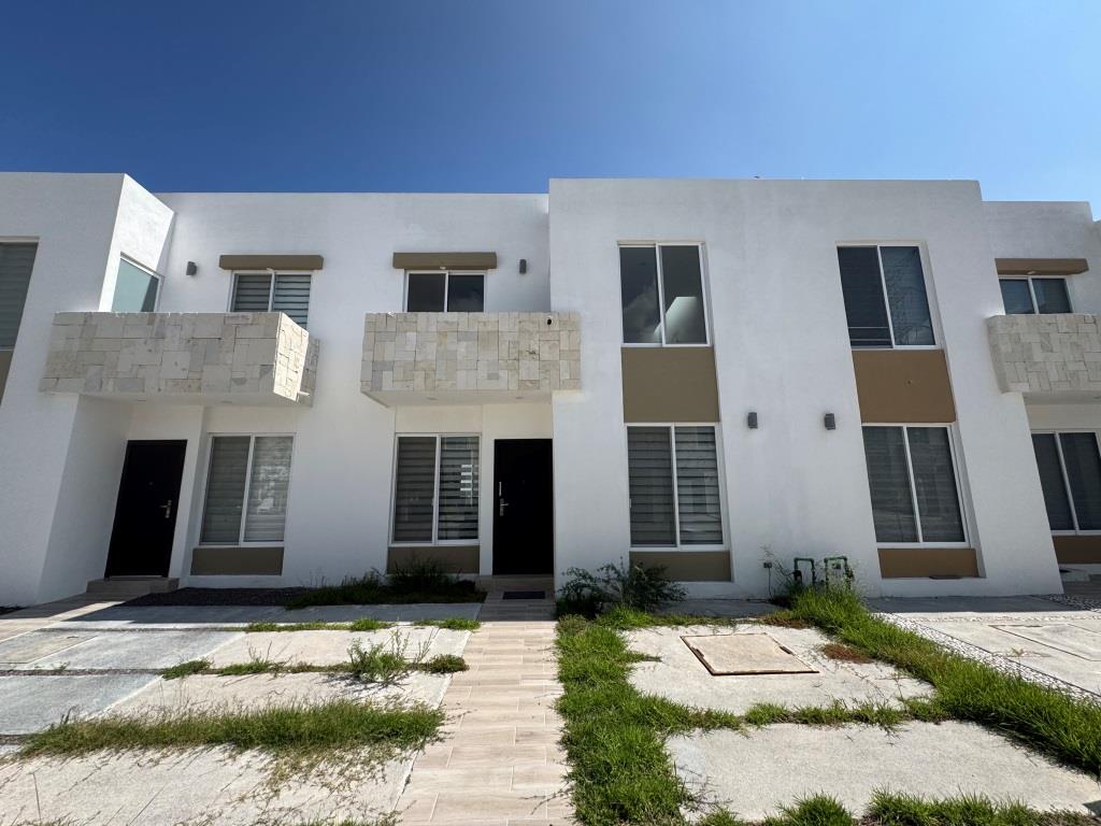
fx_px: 445
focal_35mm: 14
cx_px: 550
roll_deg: +0.7
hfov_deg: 102.1
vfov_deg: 85.7
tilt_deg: +10.5
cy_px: 413
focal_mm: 2.22
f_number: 2.2
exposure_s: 1/2342
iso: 50
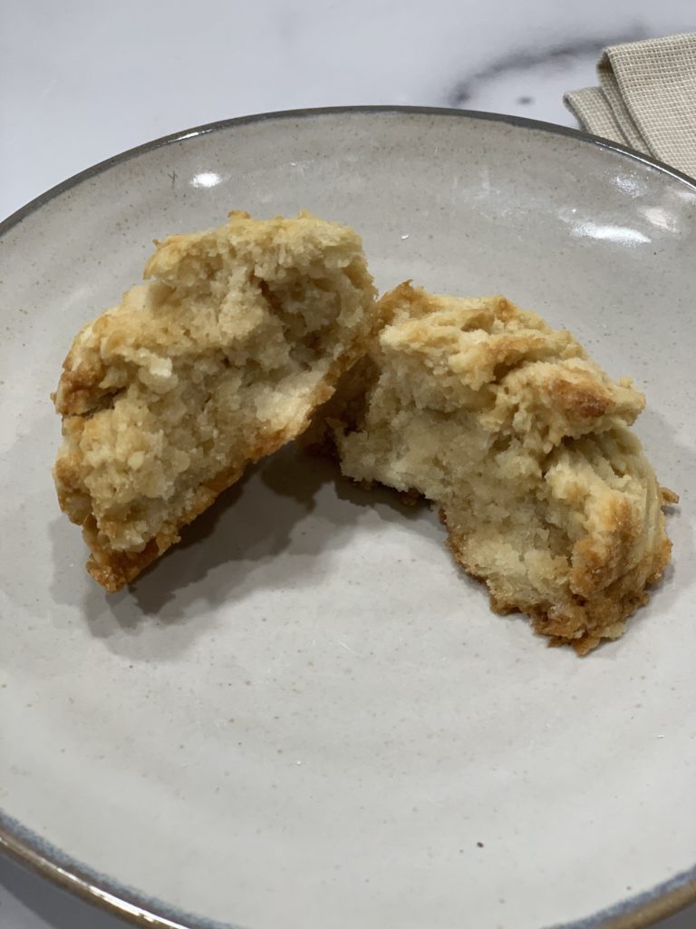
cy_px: 464
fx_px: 1394
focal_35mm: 52
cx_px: 348
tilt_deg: -49.8
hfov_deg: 28.0
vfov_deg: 36.8
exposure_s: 1/60
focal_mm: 6
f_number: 2.4
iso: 80
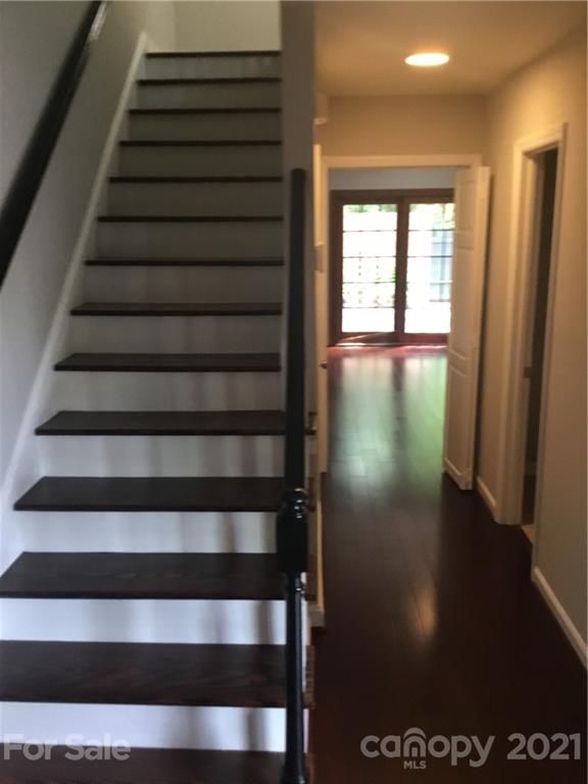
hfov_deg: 45.4
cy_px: 392
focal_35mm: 31
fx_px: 702
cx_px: 294
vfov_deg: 58.4
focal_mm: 3.3
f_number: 2.4
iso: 125
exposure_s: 1/30
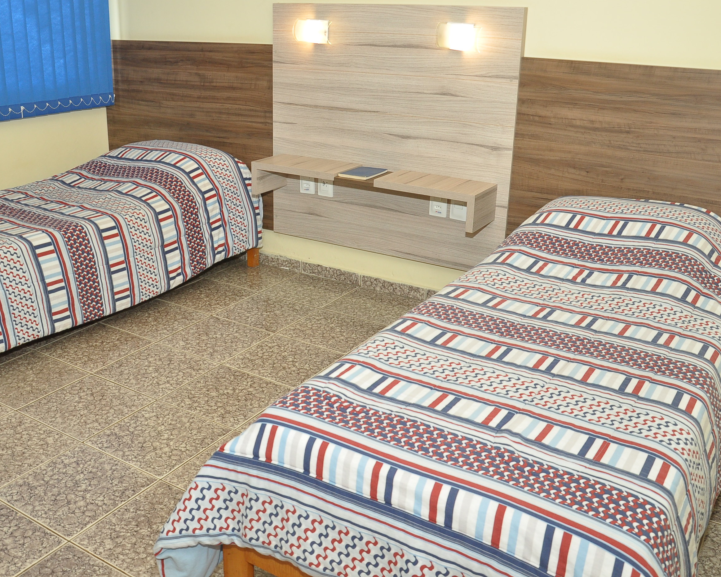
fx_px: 747
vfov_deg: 42.2
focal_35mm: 35
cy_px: 283
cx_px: 292
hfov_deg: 51.2
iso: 500
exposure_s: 1/60
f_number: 5.6
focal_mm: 18
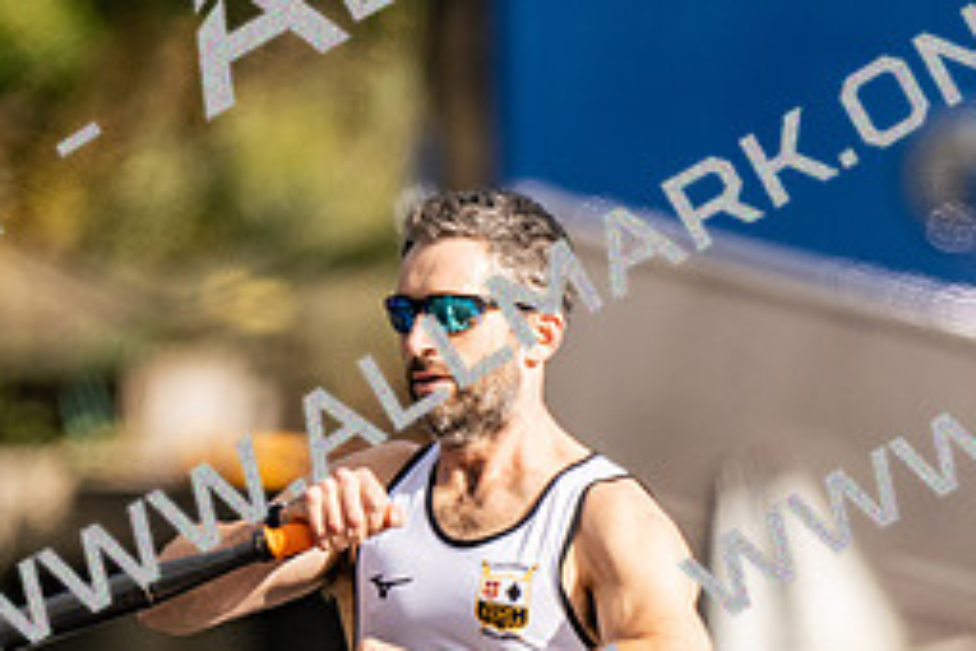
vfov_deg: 0.7
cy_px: 680
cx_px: 402
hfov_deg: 1.0
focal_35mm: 2049
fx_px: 55546
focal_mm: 600
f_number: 4
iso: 140
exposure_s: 1/2500
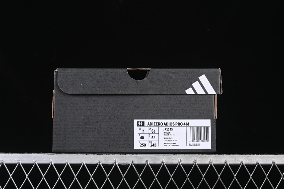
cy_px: 94
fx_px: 592
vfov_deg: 18.2
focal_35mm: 75
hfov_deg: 27.0
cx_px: 142
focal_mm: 50
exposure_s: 1/60
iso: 160
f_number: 6.3
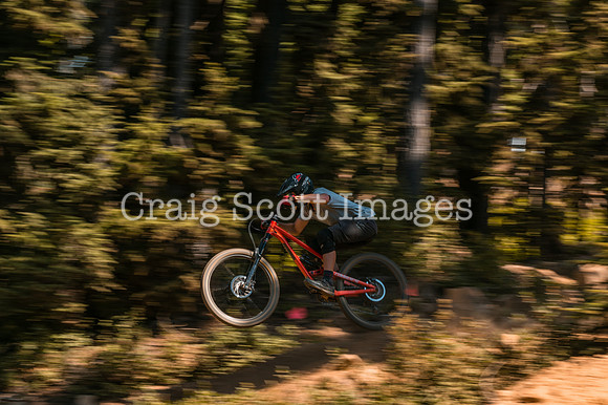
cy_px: 202
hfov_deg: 13.3
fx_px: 2616
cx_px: 304
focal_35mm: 155
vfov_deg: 8.8
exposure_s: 1/80
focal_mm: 155
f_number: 16
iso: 200
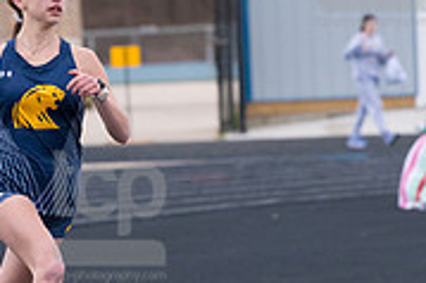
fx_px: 5651
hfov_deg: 4.3
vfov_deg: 2.9
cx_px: 109
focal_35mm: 478
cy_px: 216
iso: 2000
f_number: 5
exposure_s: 1/1600
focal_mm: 190
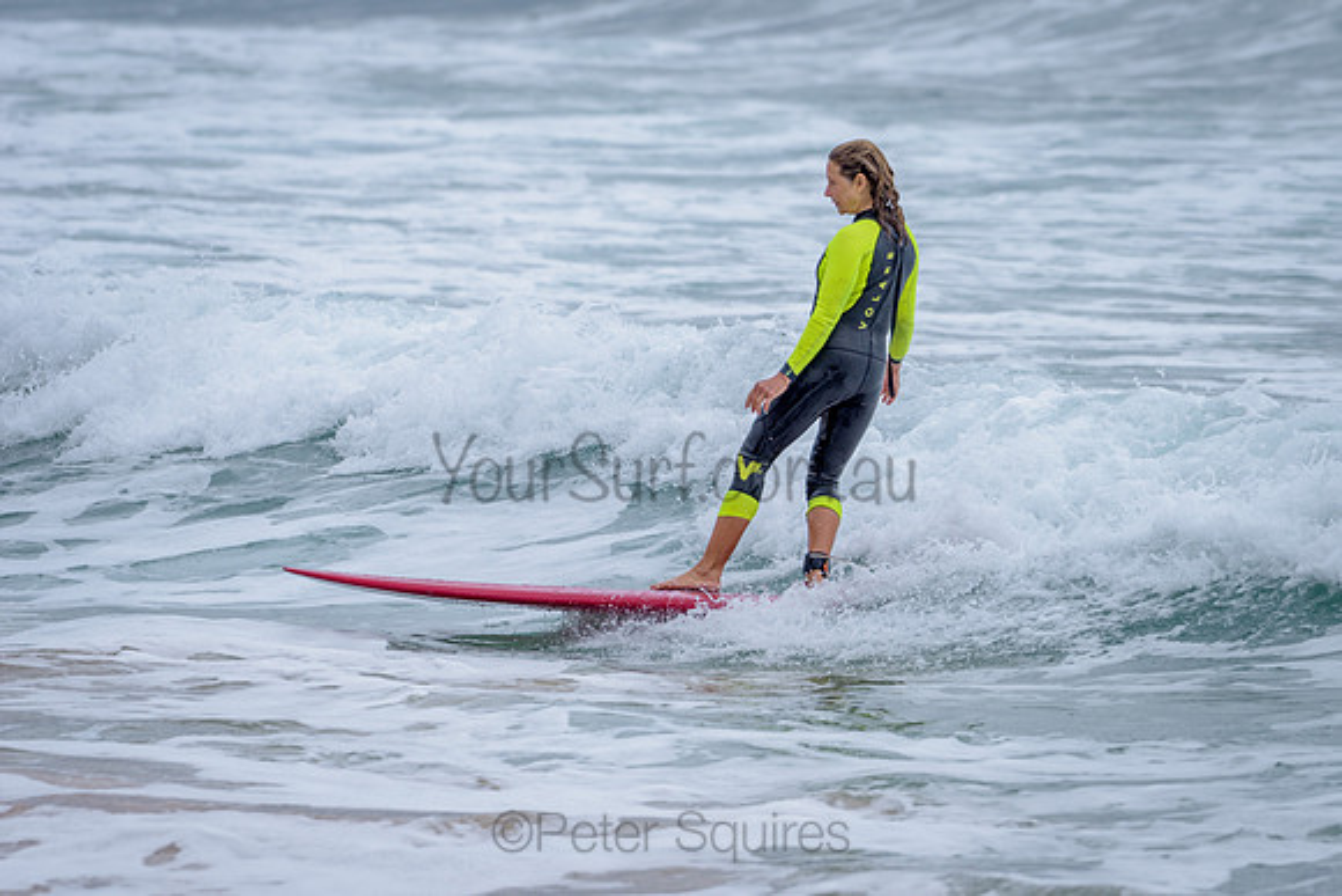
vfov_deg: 3.9
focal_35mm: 356
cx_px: 822
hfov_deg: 5.8
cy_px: 395
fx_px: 13261
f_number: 5.6
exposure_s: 1/1250
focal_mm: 290
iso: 160
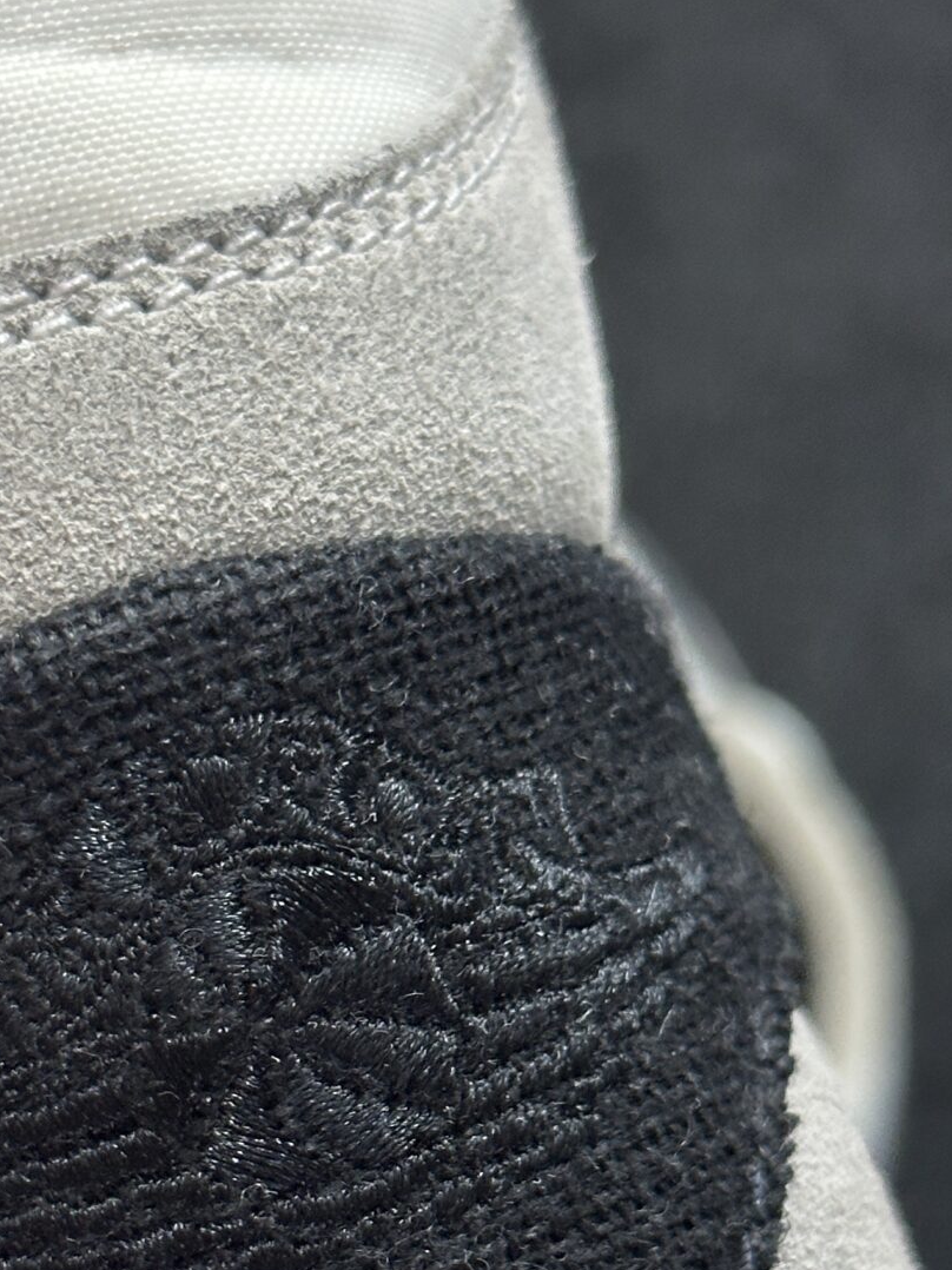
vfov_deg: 17.0
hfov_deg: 12.9
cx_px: 204
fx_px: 4182
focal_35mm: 114
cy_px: 1163
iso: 200
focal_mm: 6.86
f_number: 1.78
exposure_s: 1/33
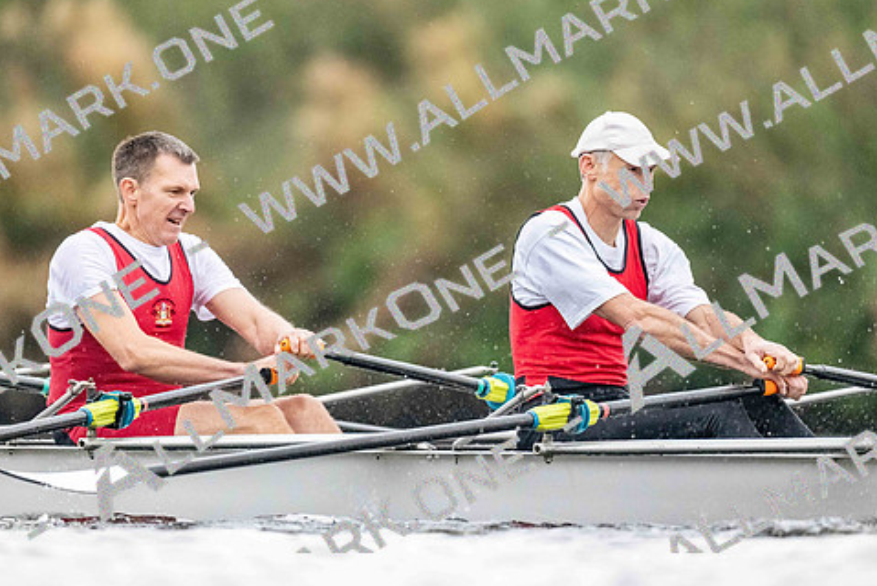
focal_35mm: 726
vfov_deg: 1.9
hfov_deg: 2.8
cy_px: 239
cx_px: 465
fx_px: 17696
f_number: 4
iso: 7200
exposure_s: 1/2500
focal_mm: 600
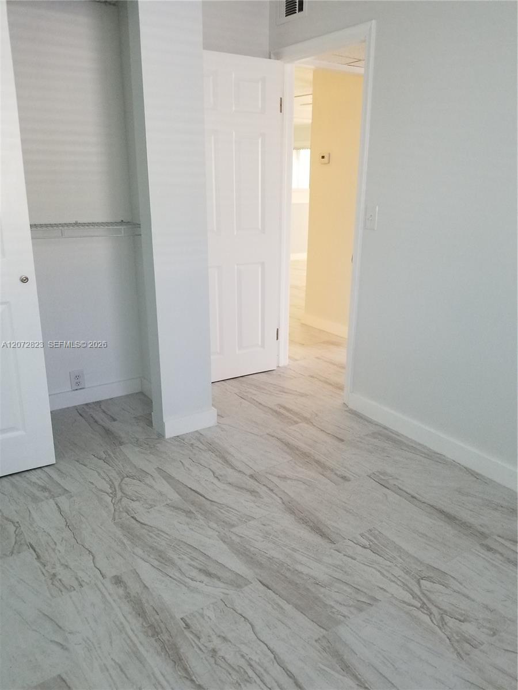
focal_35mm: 26
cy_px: 345
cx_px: 259
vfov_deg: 67.3
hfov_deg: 53.1
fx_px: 519
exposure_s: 1/60
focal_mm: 4.3
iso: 200
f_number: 1.7
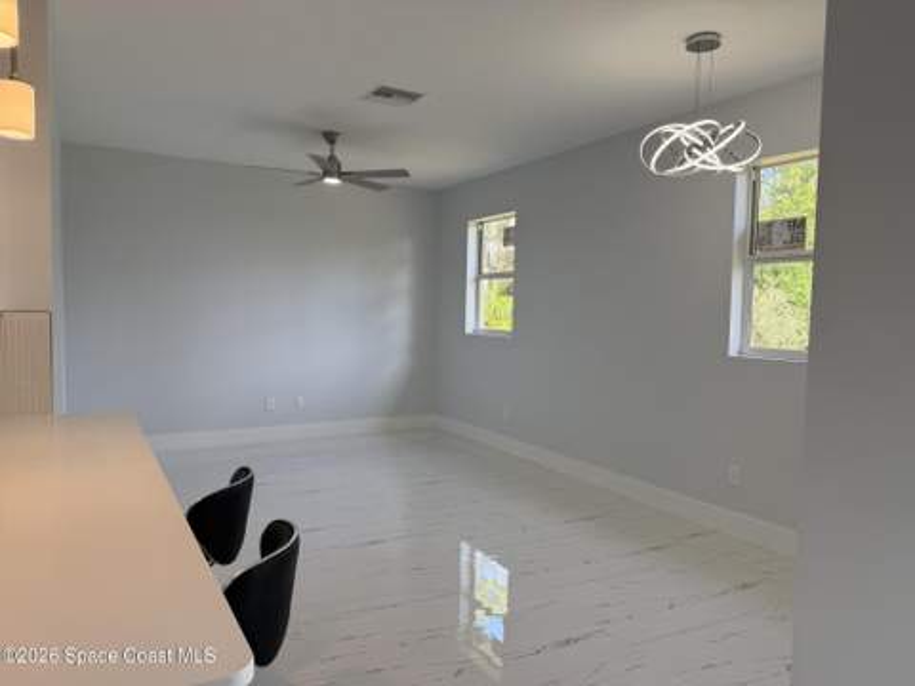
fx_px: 634
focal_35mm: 24
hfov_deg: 71.6
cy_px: 343
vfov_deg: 56.8
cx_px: 458
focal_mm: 6.76
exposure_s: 1/182
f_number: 1.78
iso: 100
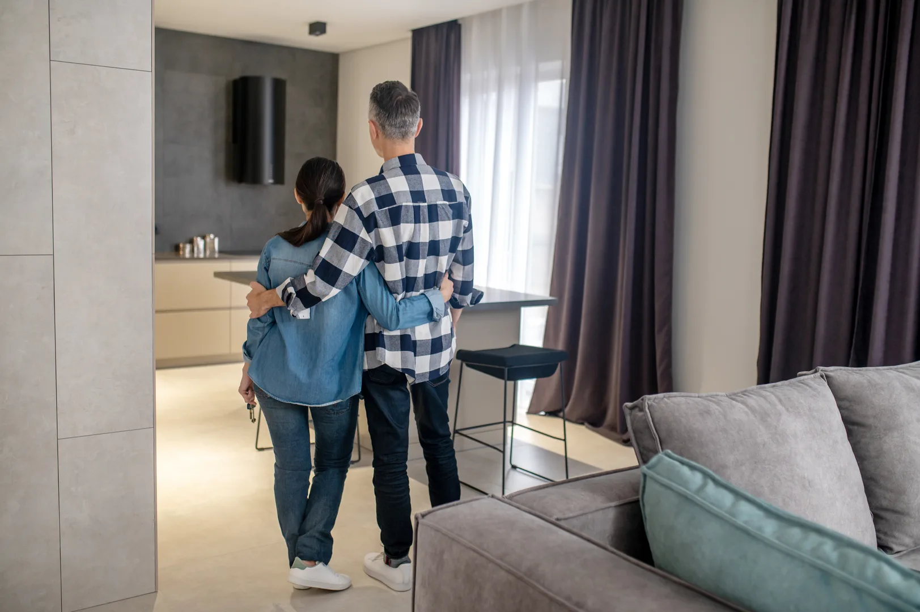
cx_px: 460
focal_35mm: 35
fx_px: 894
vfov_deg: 37.8
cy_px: 306
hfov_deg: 54.5
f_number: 2.2
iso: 640
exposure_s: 1/200
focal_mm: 35
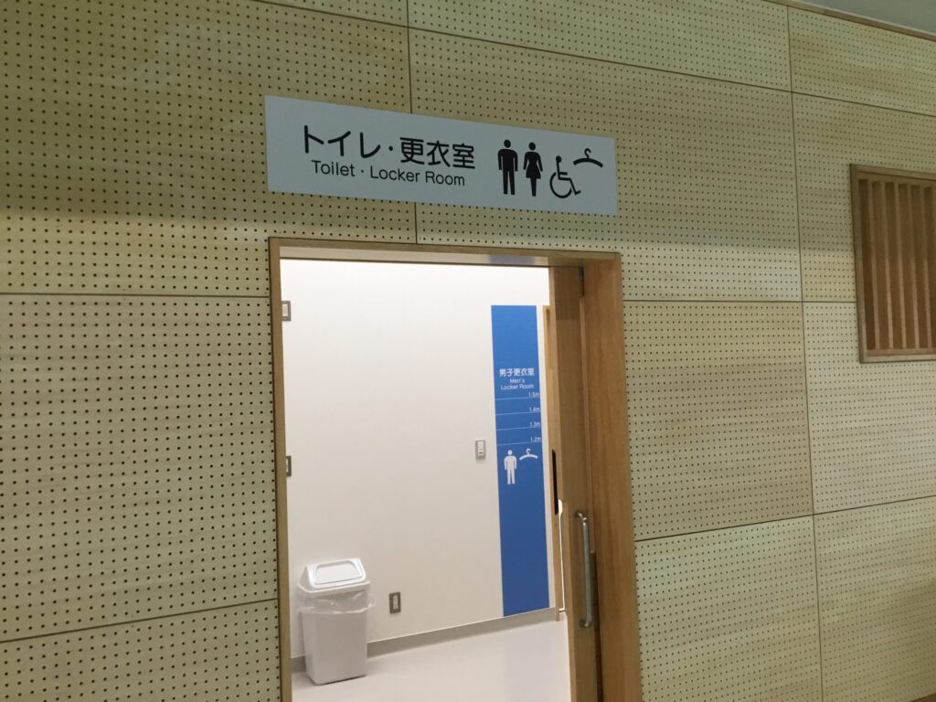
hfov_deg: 58.4
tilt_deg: +2.3
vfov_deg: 45.4
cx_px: 468
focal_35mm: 31
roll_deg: +1.6
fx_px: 838
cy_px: 351
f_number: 2.4
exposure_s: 1/30
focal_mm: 3.3
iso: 40
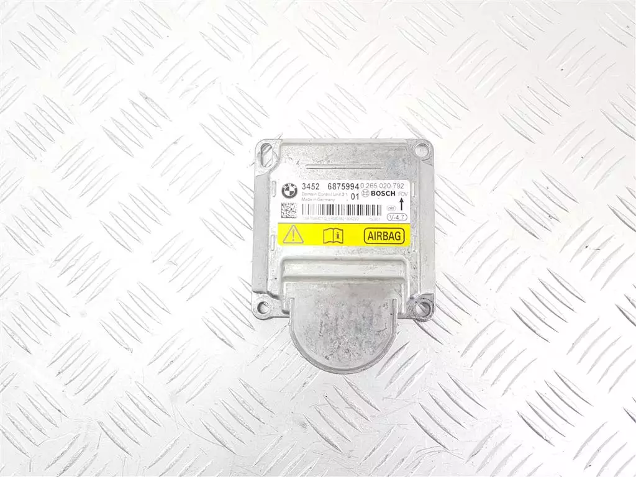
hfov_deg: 67.3
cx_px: 318
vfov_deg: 53.1
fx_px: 478
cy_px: 238
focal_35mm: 26
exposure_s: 1/50
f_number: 1.7
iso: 64
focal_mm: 4.2
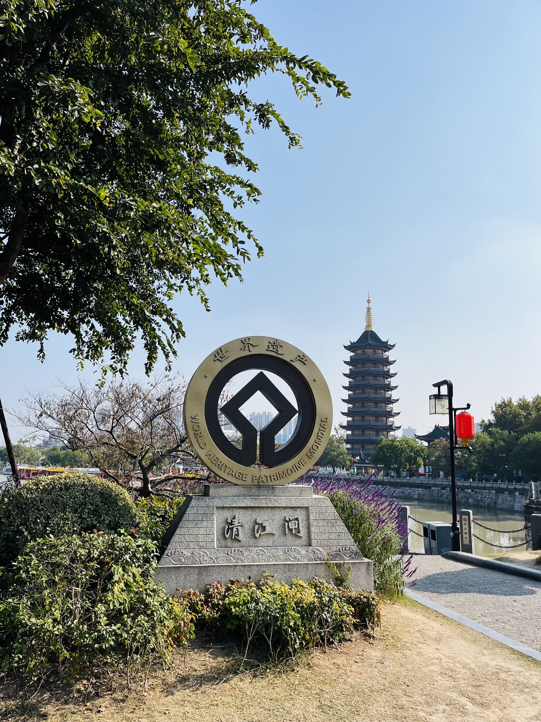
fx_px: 542
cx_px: 270
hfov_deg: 53.1
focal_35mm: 26
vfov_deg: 67.3
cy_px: 361
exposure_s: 1/5319
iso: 50
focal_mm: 5.1
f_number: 1.6
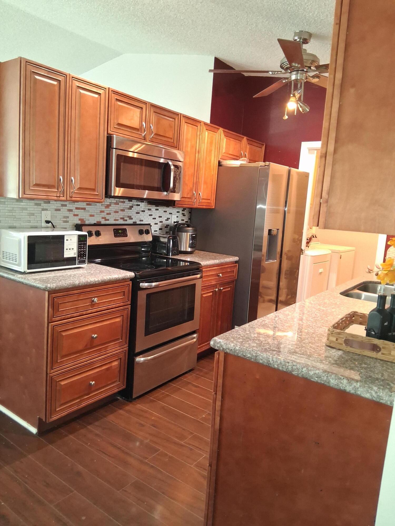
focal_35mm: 26
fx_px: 396
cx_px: 198
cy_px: 263
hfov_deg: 53.1
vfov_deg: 67.3
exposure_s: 1/33
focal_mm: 3.98
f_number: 1.8
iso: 25
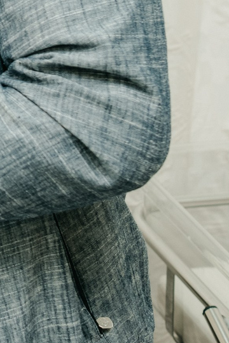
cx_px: -282
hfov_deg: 8.0
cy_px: -12
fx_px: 1538
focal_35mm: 161
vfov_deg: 12.6
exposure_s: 1/160
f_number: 4
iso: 160
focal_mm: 34
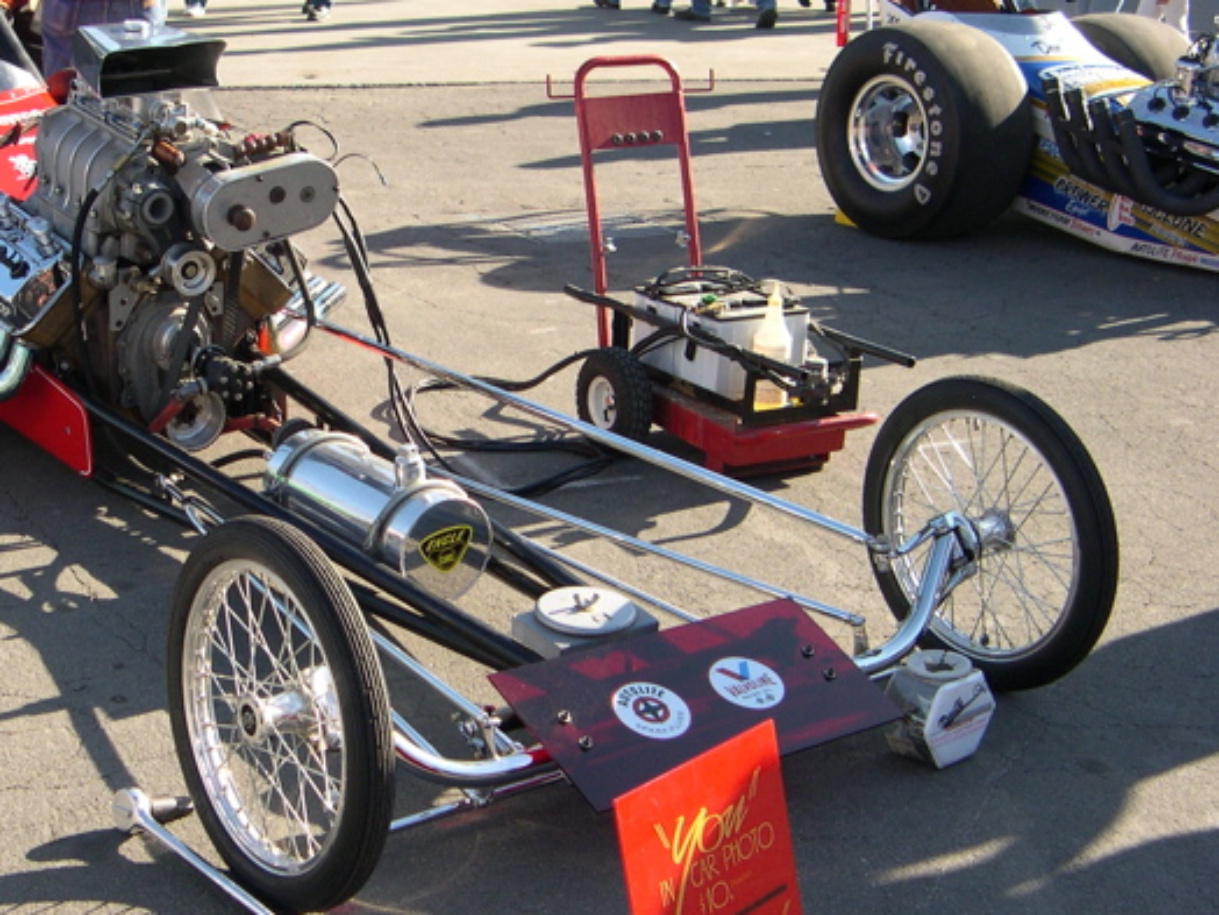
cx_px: 330
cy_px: 412
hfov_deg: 32.7
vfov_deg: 25.2
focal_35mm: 58
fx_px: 2042
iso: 100
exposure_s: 1/507
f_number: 2.8
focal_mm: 8
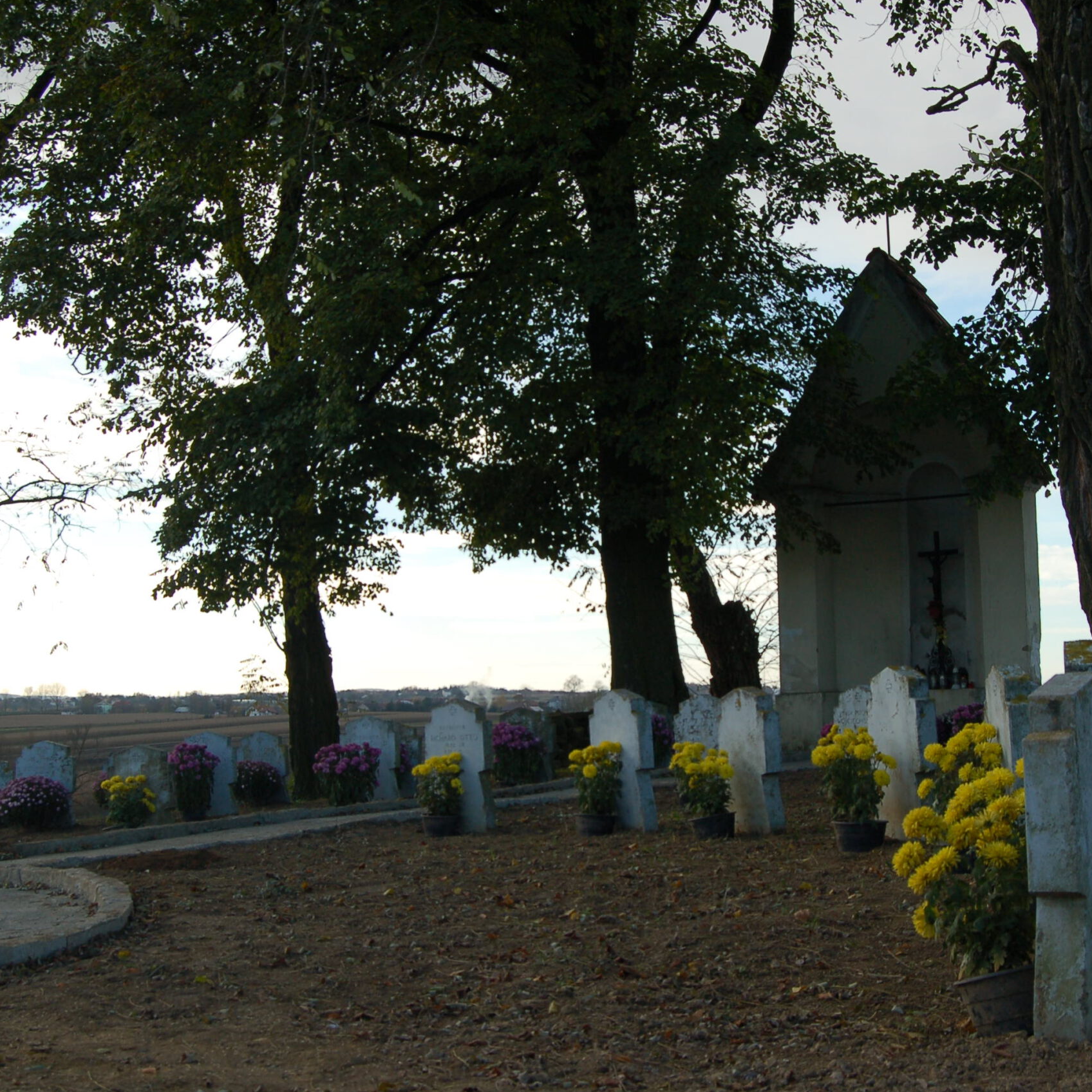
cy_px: 546
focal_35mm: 50
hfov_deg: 33.9
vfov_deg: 34.0
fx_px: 1785
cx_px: 638
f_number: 10
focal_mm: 26
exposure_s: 1/250
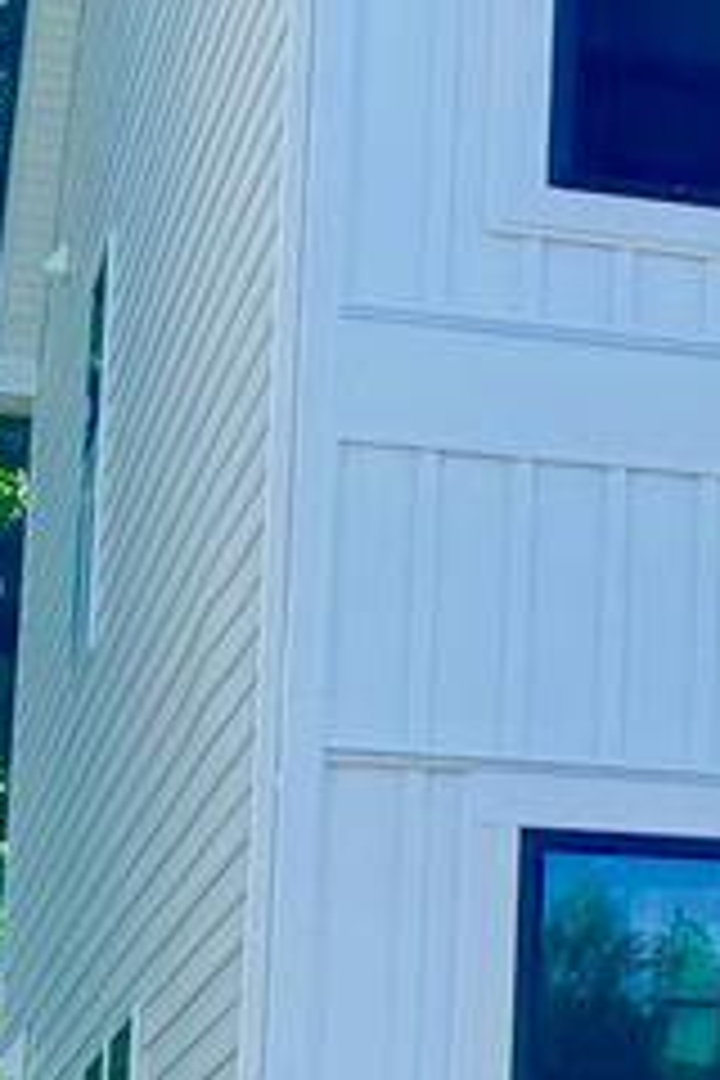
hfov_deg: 7.9
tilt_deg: +8.0
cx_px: 2138
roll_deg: +0.7
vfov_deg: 13.6
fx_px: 4500
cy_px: 810
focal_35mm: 150
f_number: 1.78
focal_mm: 6.76
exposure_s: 1/4310
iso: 80
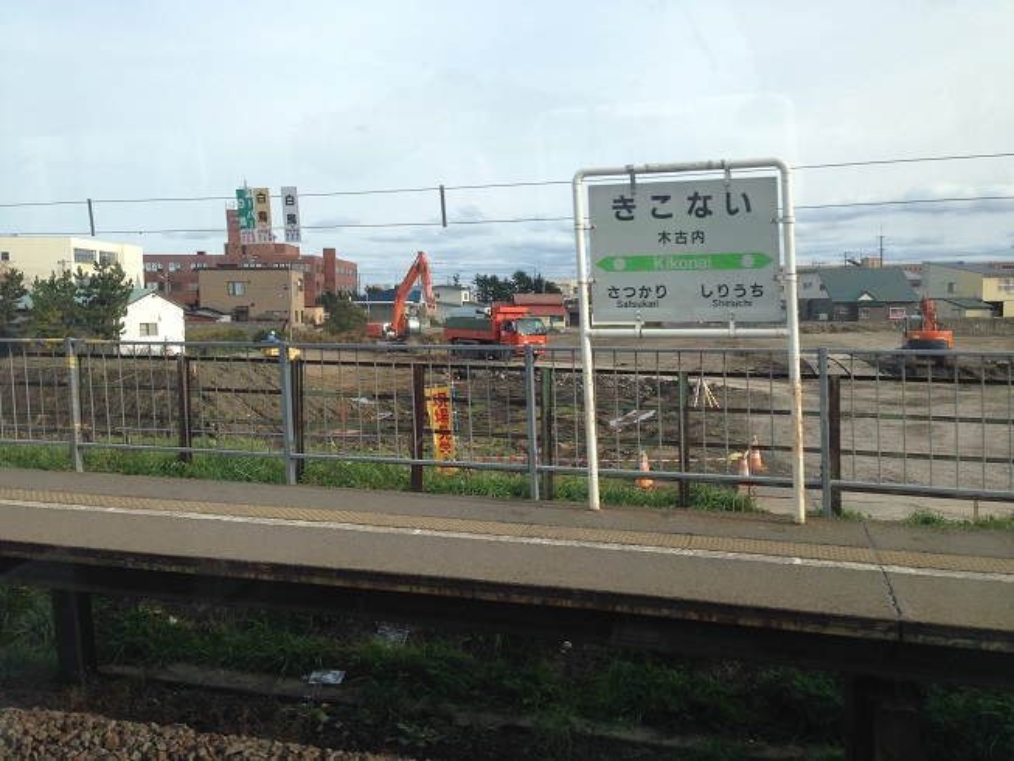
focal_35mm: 33
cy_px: 380
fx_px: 967
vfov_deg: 43.0
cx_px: 507
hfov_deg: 55.3
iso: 50
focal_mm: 4.12
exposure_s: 1/516
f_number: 2.4
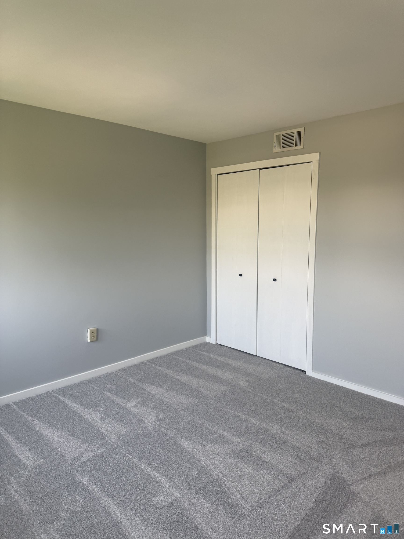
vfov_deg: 71.6
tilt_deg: -6.6
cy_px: 270
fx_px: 373
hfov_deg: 56.8
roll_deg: -1.1
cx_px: 202
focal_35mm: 24
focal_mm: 6.76
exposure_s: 1/121
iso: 100
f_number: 1.78
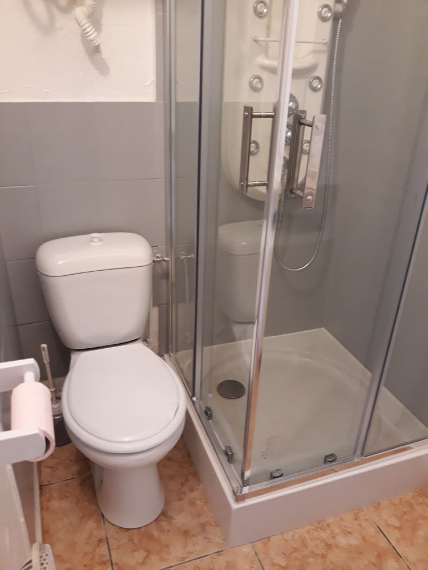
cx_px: 214
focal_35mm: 27
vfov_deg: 65.3
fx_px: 445
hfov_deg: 51.4
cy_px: 285
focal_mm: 3.71
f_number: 1.7
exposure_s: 1/25
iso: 250
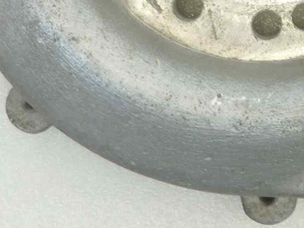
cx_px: 337
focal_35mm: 95
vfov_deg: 14.2
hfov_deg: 19.7
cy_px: -145
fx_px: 834
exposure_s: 1/13
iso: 80
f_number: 3.3
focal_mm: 4.1
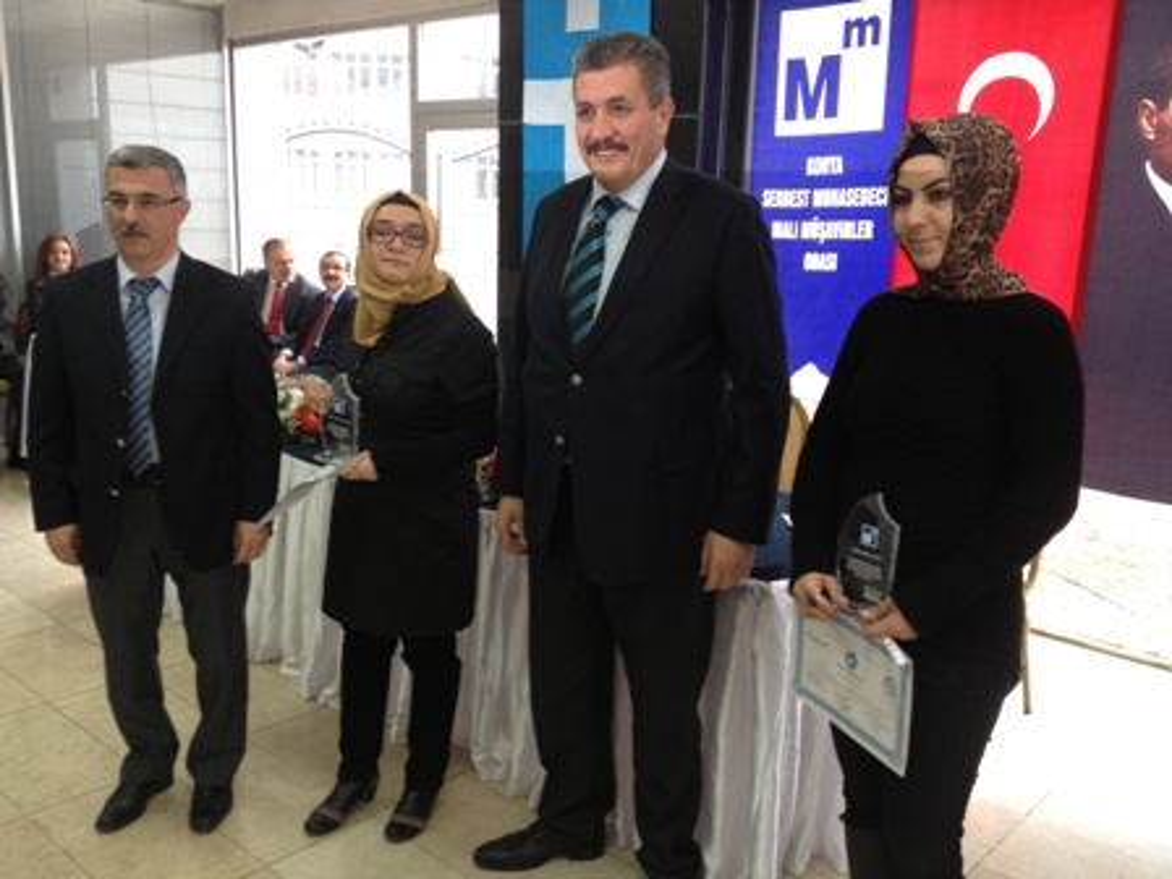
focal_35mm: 35
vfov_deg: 40.7
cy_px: 440
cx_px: 586
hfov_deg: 52.6
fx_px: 1185
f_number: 2.4
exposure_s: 1/20
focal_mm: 4.28
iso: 64
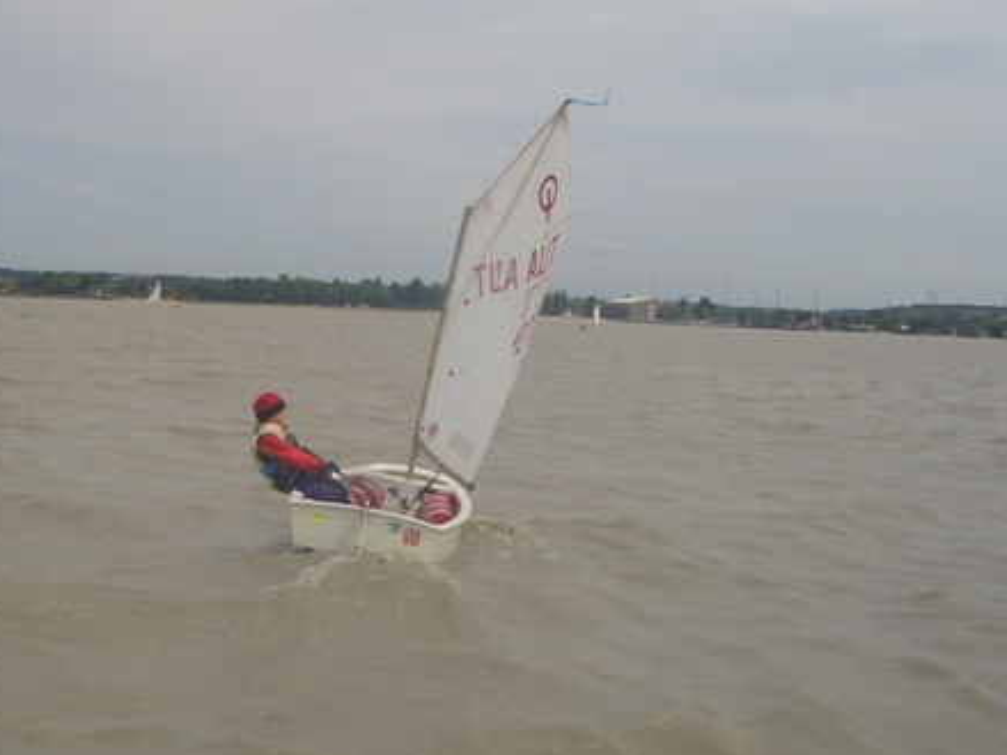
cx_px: 424
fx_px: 1483
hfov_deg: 37.4
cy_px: 363
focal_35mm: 51
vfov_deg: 28.5
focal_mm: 5.8
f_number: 4.3
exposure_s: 1/800
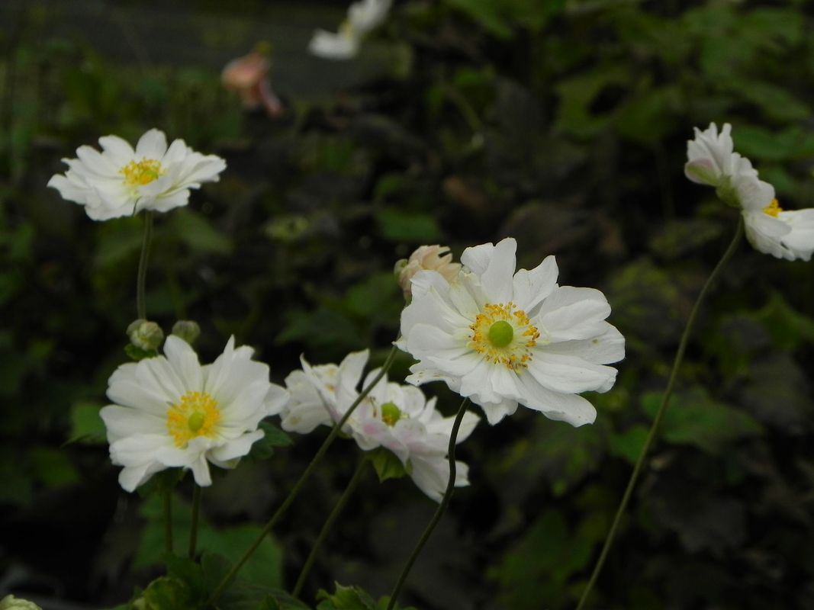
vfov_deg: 7.0
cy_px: 305
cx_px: 407
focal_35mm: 212
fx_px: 4985
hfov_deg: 9.3
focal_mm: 37.7
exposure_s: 1/125
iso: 160
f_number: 5
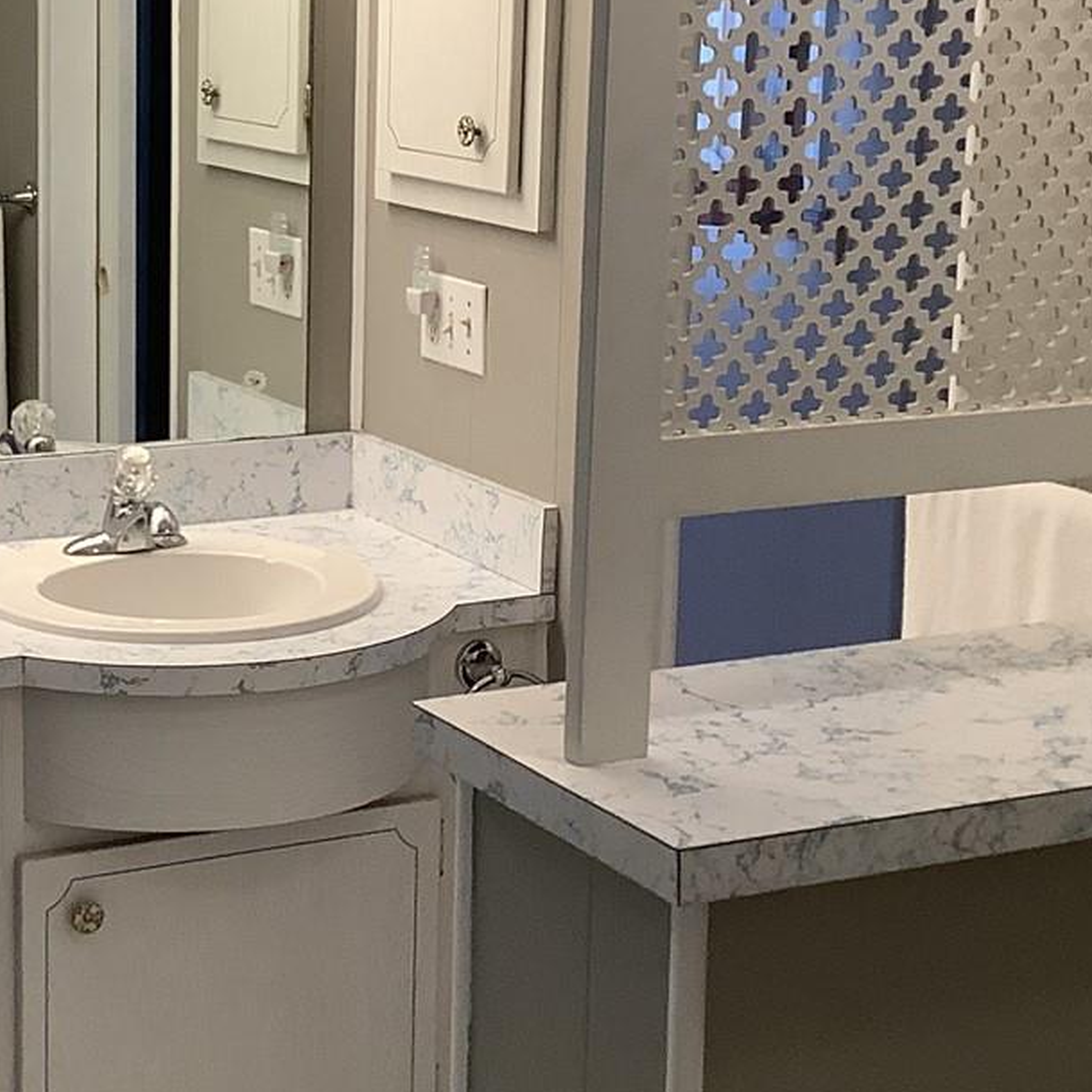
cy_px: 371
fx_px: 2570
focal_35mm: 72
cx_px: 213
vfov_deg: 23.9
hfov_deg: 23.6
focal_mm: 3.3
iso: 80
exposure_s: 1/60
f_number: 2.4
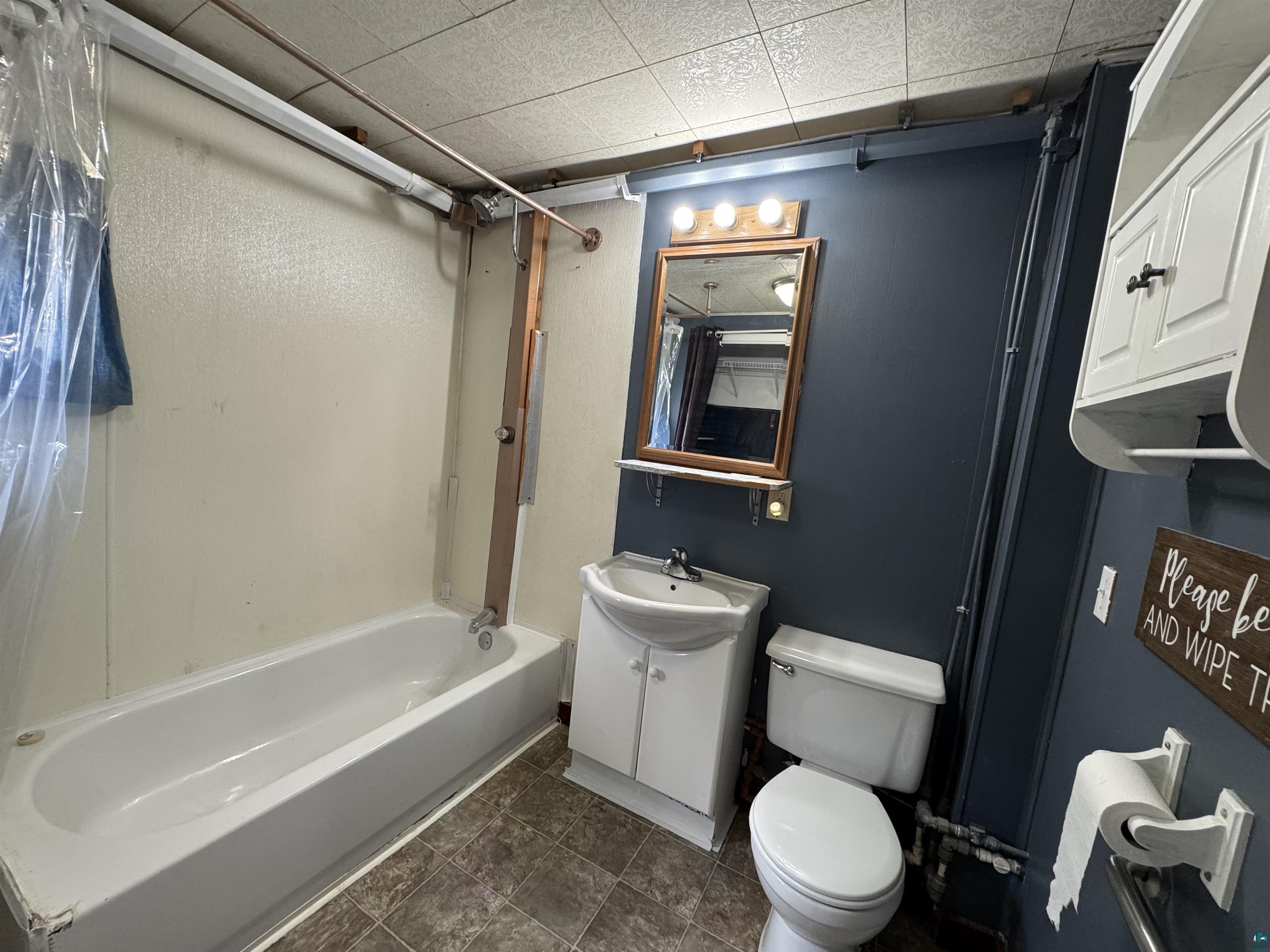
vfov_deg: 85.7
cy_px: 476
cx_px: 635
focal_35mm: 14
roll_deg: -5.8
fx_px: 514
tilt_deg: -6.7
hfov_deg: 102.1
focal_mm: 2.22
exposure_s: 1/60
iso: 200
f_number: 2.2
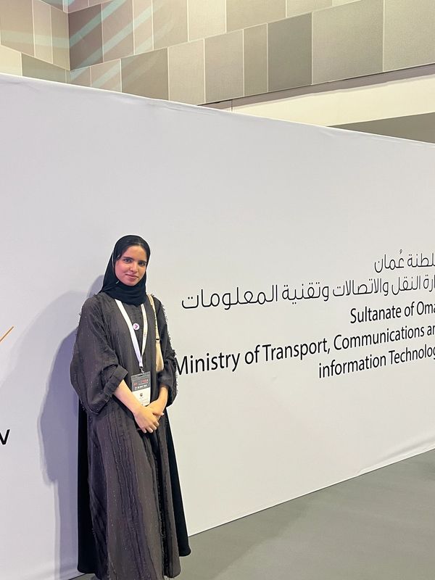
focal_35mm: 26
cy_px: 290
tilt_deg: -4.4
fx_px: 436
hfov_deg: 53.1
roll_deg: +1.7
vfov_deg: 67.3
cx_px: 218
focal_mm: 5.7
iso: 250
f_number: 1.5
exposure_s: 1/50
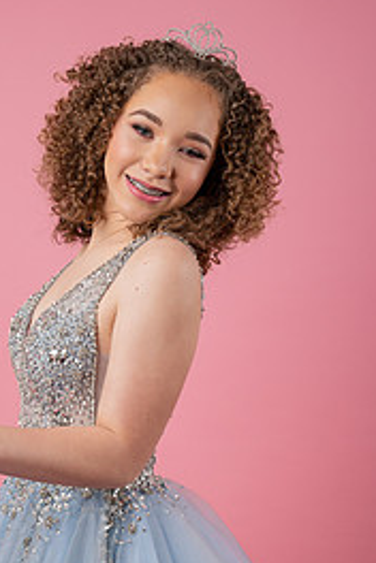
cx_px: 77
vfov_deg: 26.7
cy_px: 403
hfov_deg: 18.0
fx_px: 1175
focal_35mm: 75
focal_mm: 44
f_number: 6.3
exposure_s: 1/160
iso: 200
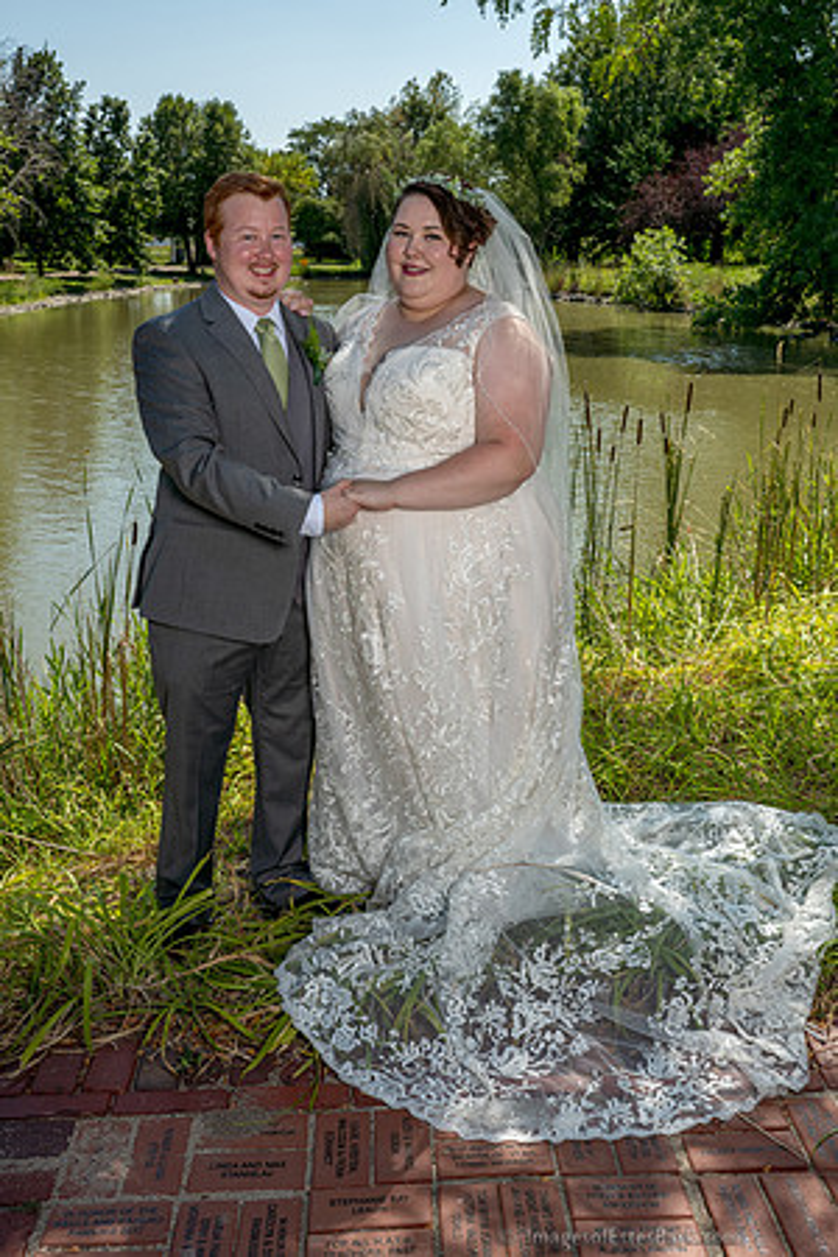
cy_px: 628
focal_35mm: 35
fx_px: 1222
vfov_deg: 54.4
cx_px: 419
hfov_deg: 37.9
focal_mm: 35
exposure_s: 1/250
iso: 100
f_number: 11
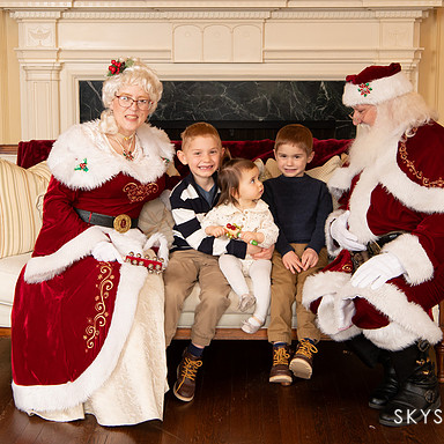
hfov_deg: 27.3
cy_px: 182
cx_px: 201
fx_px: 914
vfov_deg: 27.3
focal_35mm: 63
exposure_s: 1/160
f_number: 5.6
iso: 1600
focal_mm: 40
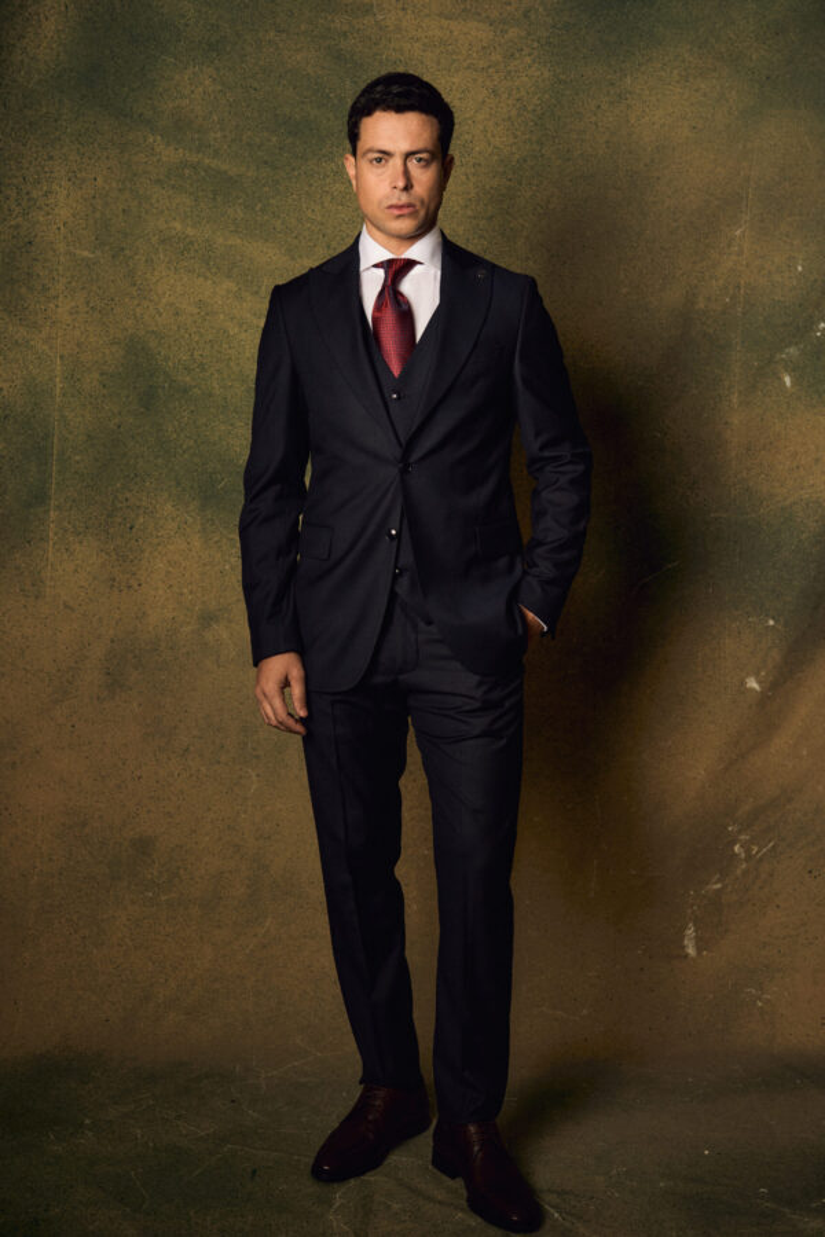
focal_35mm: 50
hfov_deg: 27.0
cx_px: 412
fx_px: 1719
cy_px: 618
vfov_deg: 39.6
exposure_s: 1/125
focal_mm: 50
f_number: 3.5
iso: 320
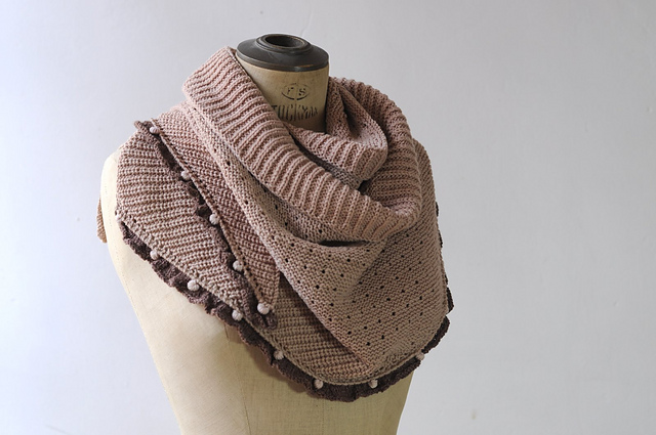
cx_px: 328
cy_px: 218
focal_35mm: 75
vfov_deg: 18.1
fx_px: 1365
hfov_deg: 27.0
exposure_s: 1/125
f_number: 3.5
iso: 200
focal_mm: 50
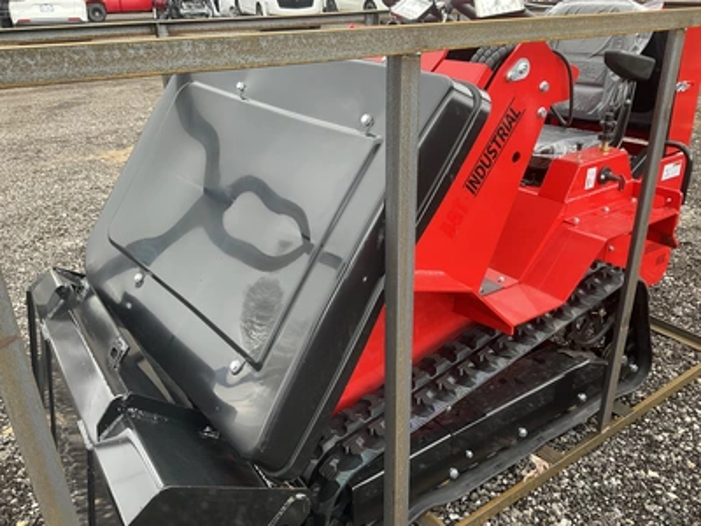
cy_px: 263
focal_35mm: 29
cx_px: 350
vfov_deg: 48.2
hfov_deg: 61.7
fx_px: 587
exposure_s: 1/122
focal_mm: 3
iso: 25
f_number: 1.8
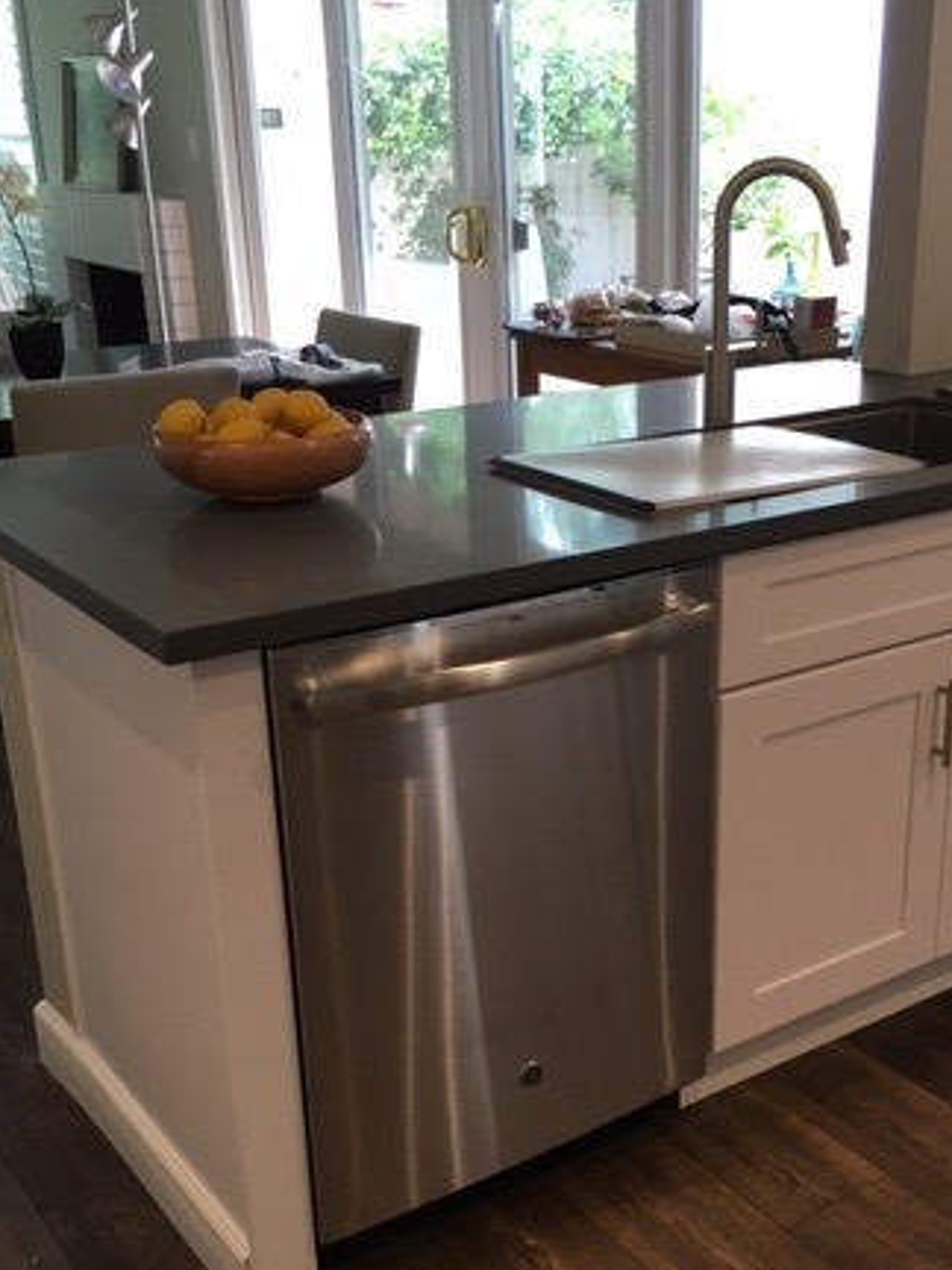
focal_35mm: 43
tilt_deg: -20.6
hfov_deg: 33.3
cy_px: 750
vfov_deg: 43.7
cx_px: 632
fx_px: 1577
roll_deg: +0.3
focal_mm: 4.15
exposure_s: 1/30
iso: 40
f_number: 2.2
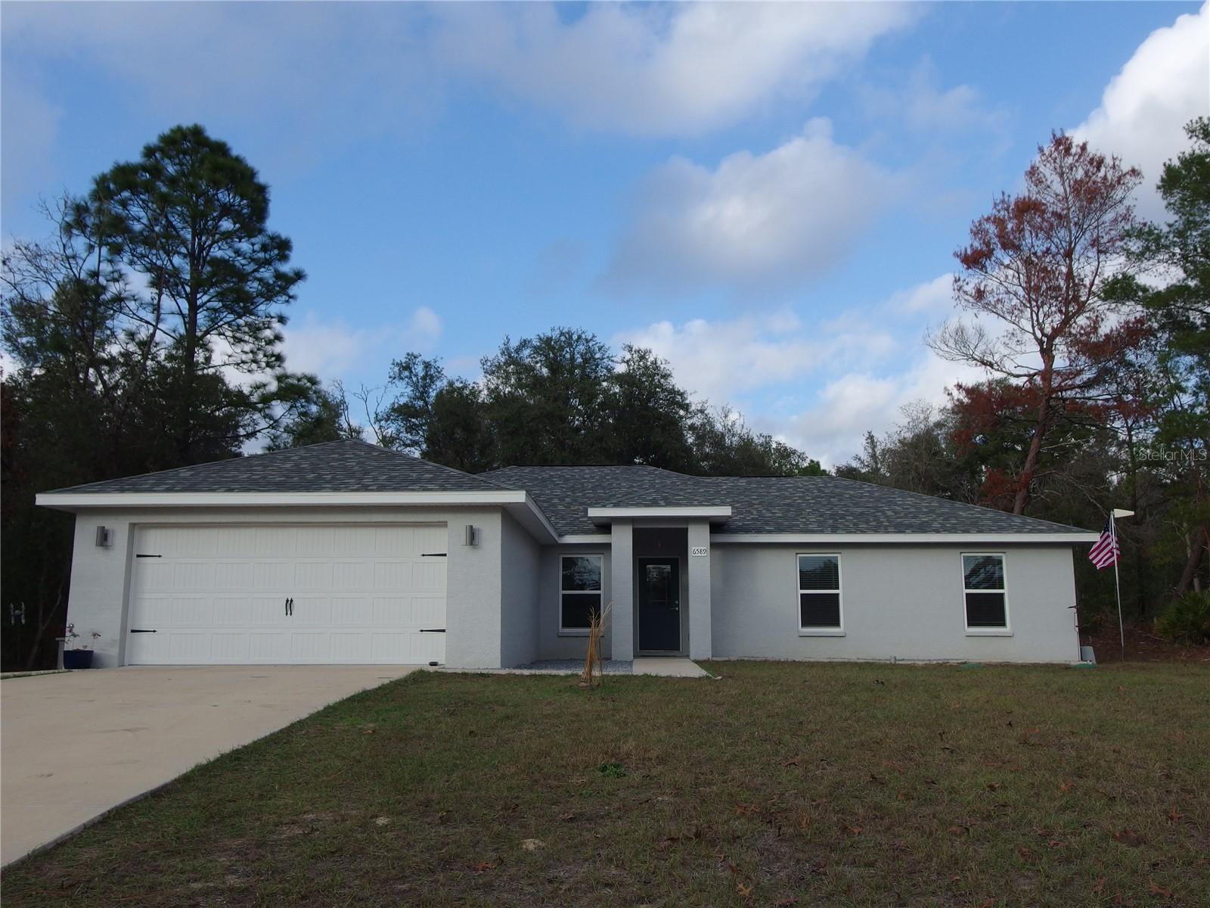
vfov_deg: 46.8
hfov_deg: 60.0
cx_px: 605
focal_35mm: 30
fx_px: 1049
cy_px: 454
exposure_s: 1/2000
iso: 100
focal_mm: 6.4
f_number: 2
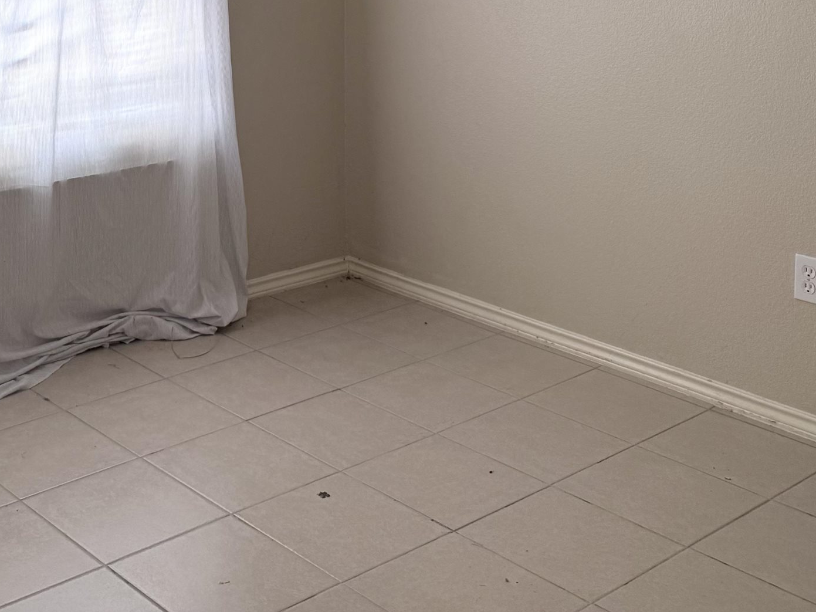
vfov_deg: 25.5
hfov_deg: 34.7
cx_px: 132
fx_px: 1249
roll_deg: +0.2
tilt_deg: -3.5
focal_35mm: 53
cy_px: -58
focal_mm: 6.76
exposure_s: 1/121
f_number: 1.78
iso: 80
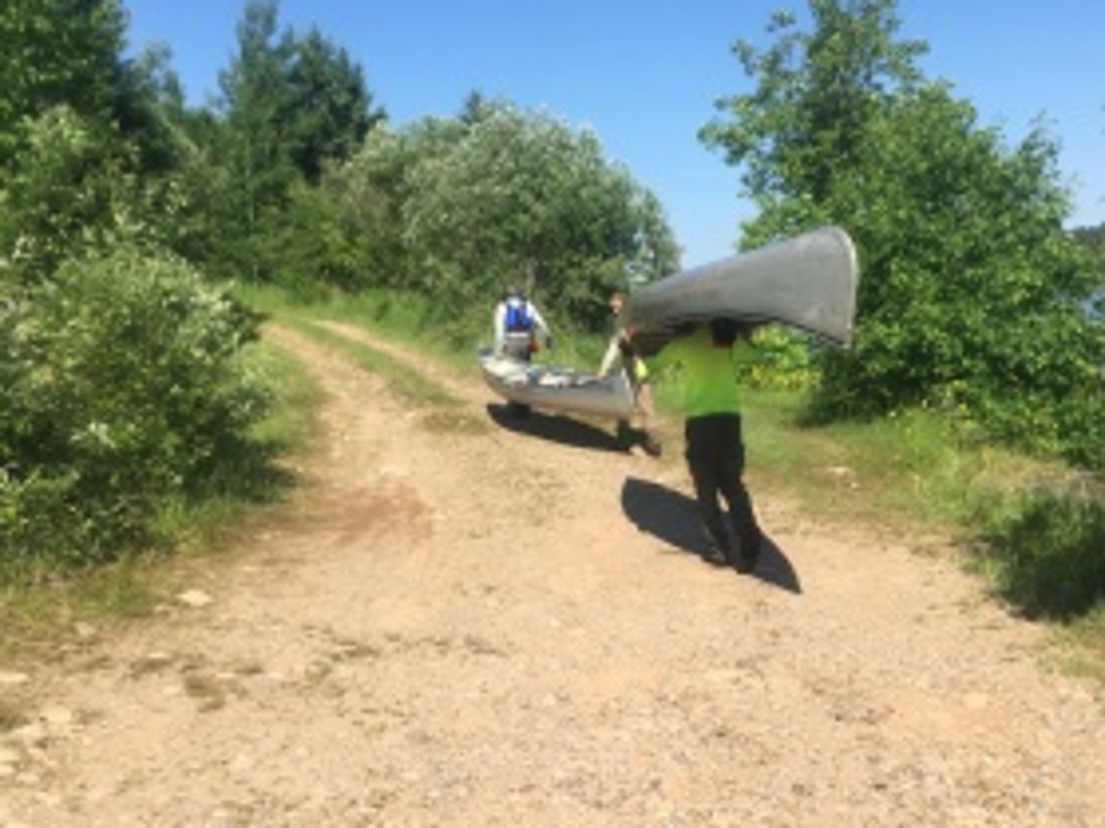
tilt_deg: -5.0
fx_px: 1213
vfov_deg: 37.7
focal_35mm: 38
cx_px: 630
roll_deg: +5.4
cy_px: 424
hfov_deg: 48.8
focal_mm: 4.15
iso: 25
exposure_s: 1/1068
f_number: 2.2
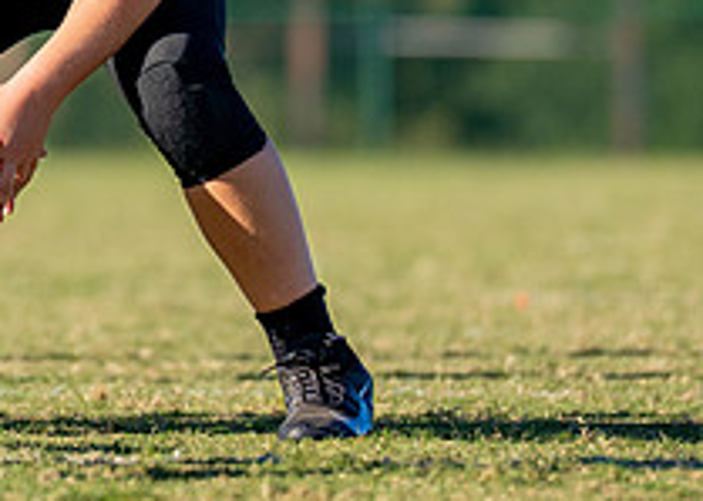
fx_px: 17798
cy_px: -74
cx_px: -78
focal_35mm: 892
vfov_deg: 1.6
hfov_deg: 2.3
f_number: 2.8
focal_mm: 200
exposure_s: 1/3200
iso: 160
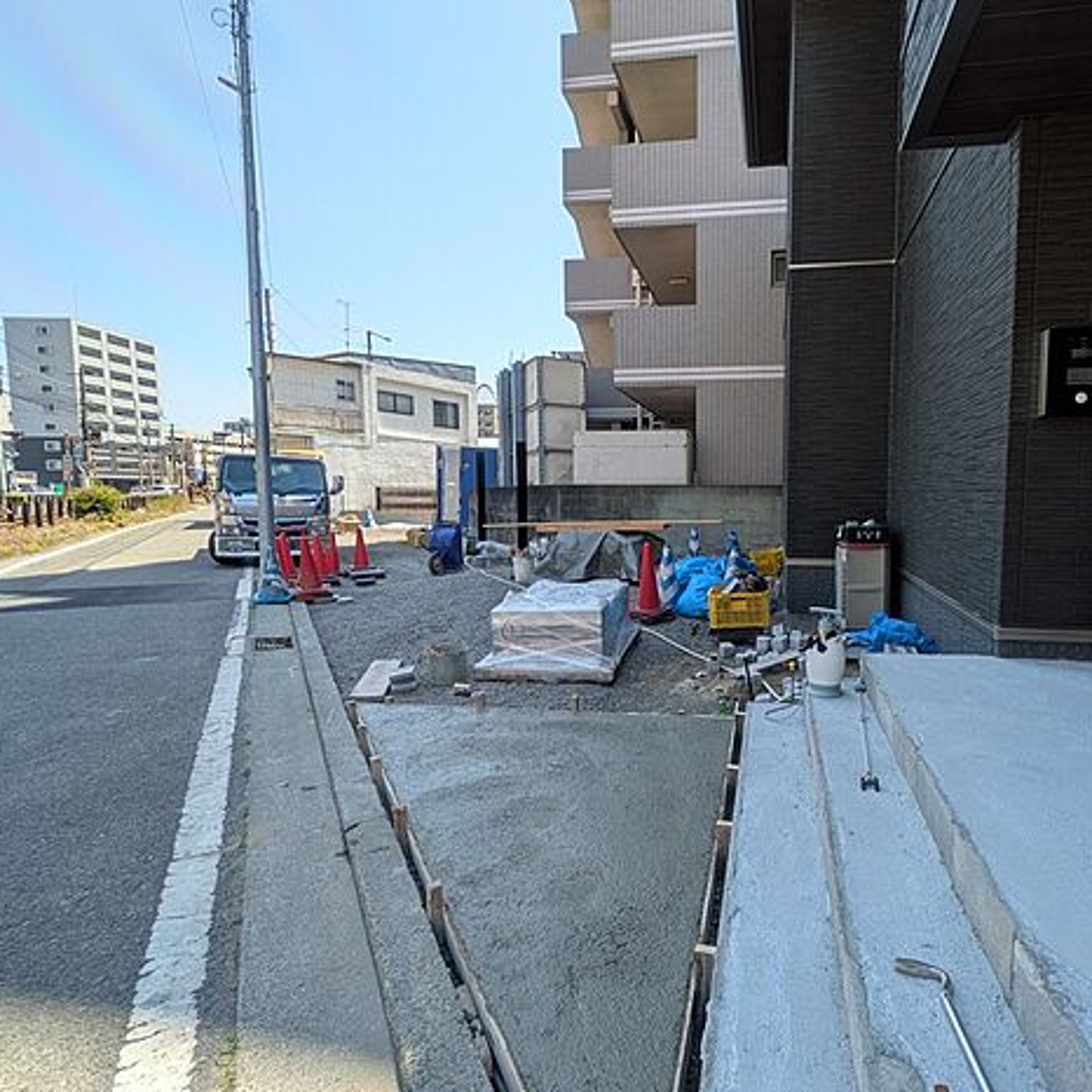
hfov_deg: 82.4
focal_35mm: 17
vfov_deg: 84.0
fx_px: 607
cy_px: 546
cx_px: 682
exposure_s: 1/809
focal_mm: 1.83
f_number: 2.2
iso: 51
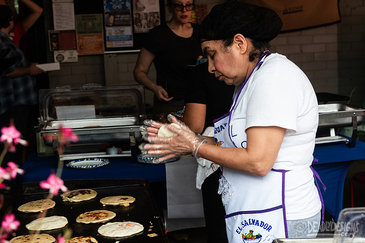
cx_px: 190
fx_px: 582
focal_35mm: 57
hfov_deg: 34.8
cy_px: 117
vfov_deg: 23.6
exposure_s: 1/160
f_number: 7.1
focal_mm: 55
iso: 250
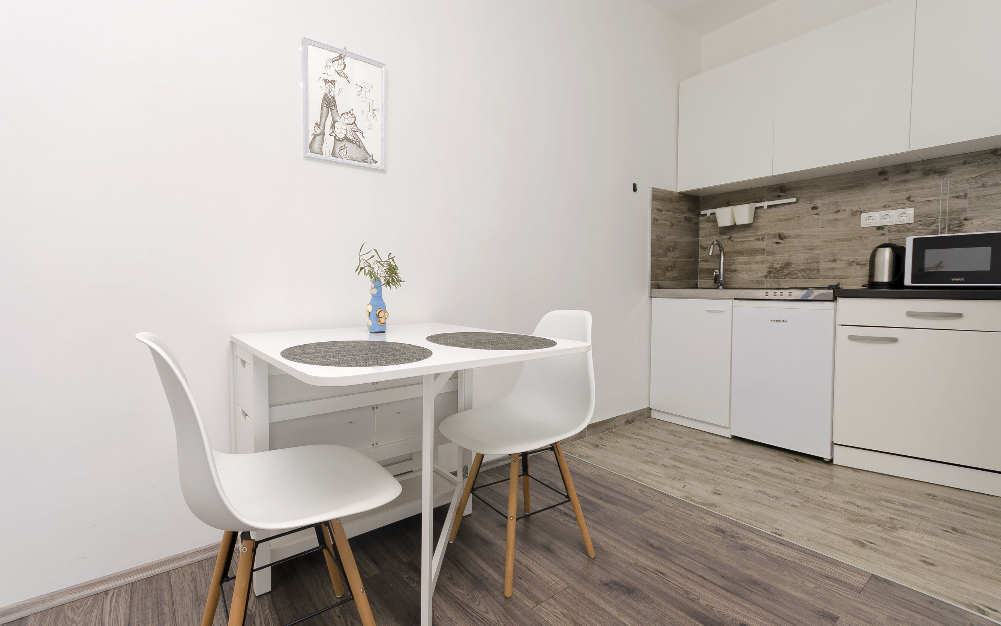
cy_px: 306
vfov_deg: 71.3
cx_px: 481
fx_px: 437
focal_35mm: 16
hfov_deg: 97.8
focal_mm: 10
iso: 100
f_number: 7.1
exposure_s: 1/80
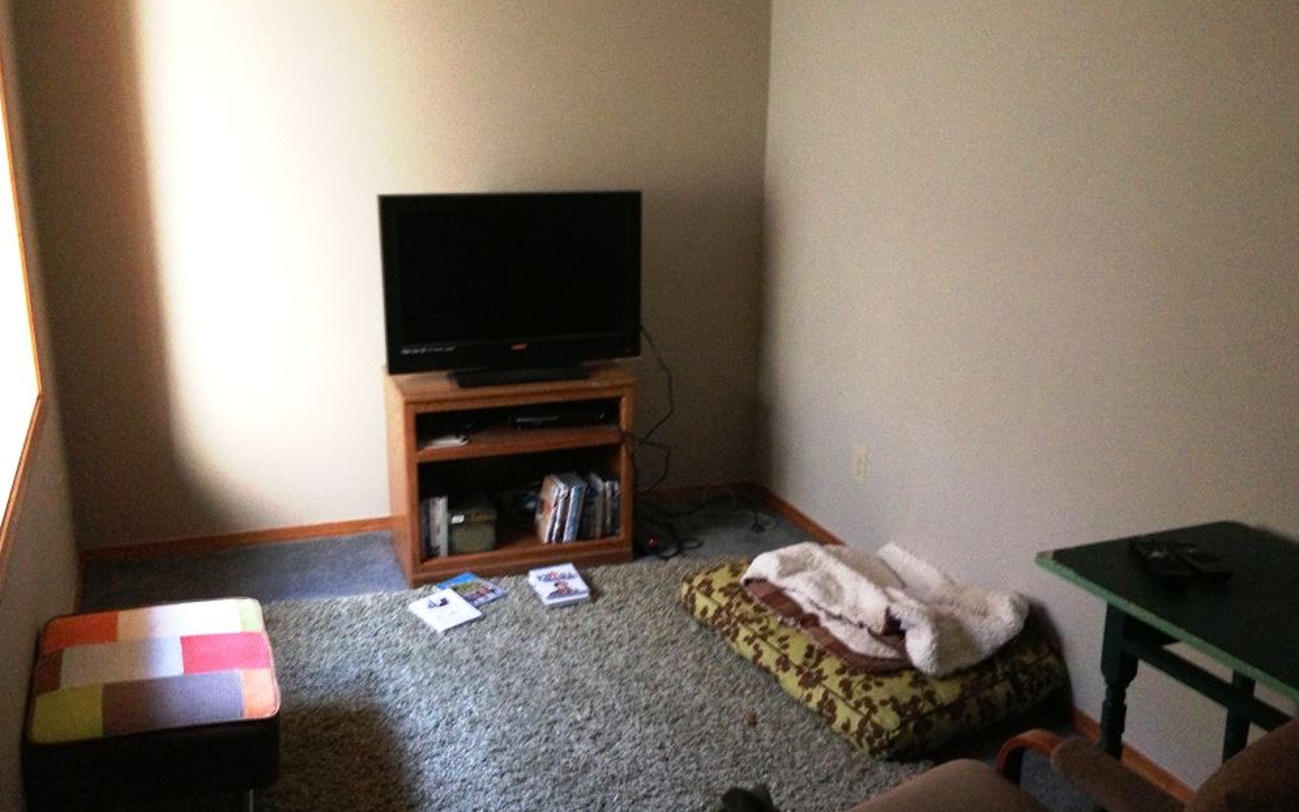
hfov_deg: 54.0
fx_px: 1275
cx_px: 666
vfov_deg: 35.3
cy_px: 406
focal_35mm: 36
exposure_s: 1/20
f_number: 2.4
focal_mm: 4.13
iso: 400
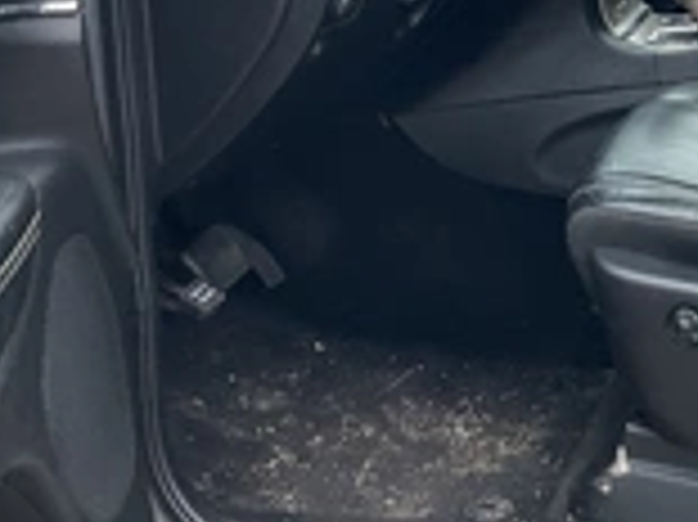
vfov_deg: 19.0
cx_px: 630
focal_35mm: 75
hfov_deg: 25.2
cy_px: -18
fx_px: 1511
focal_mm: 3
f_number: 1.8
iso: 25
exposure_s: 1/439
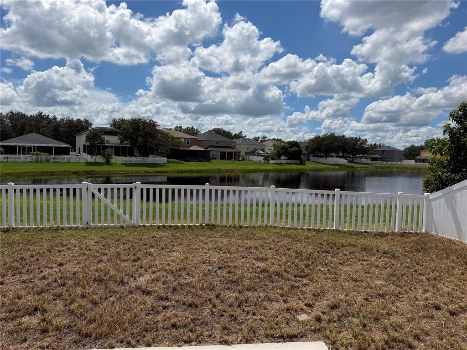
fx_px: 324
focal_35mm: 24
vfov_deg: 56.8
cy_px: 175
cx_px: 234
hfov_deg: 71.6
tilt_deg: -3.7
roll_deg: -0.9
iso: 80
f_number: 1.78
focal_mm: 6.76
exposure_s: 1/11905
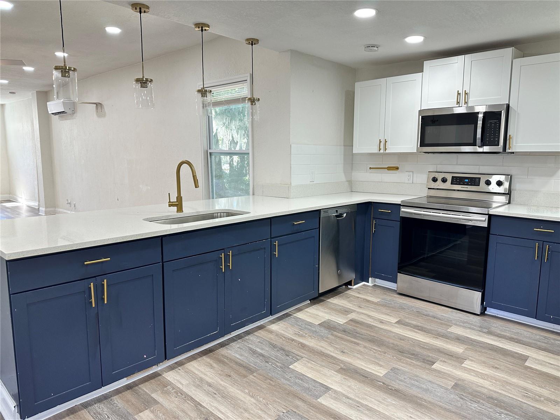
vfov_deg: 56.8
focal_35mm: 24
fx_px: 388
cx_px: 280
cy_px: 210
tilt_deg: -7.2
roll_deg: -0.7
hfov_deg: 71.6
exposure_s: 1/120
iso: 125
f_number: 1.78
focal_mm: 6.86
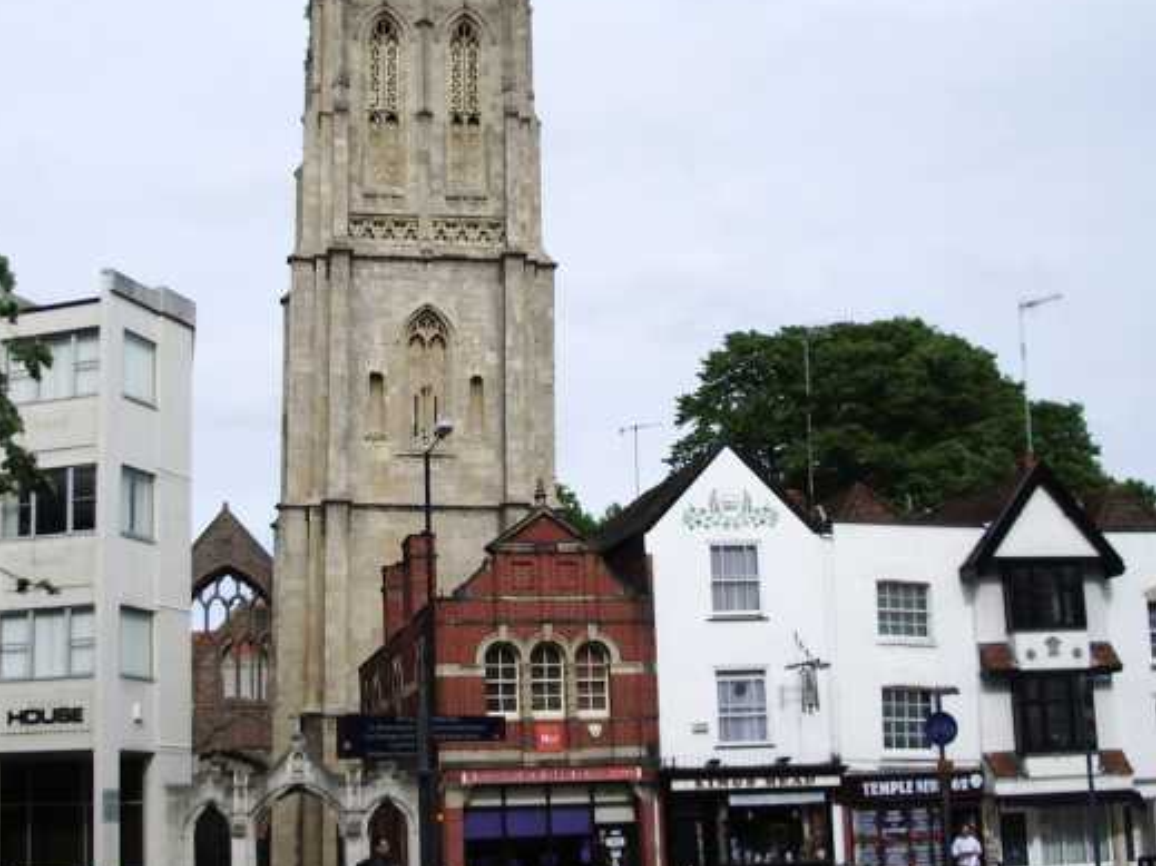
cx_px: 445
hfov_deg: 35.4
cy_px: 387
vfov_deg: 27.0
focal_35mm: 54
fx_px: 1803
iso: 50
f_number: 4.3
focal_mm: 5.8
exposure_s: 1/500
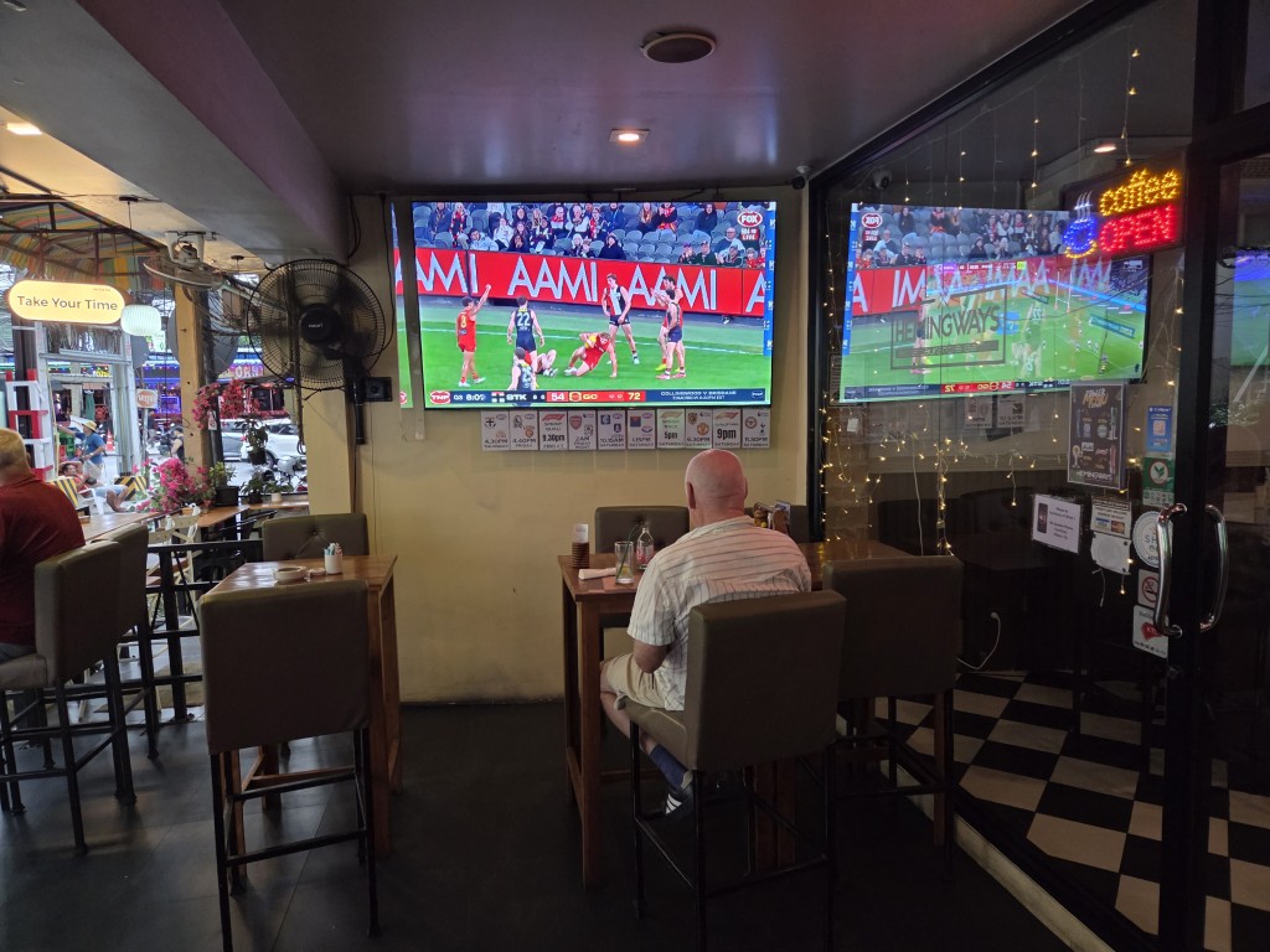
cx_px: 635
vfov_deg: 58.9
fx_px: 844
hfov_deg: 73.9
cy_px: 476
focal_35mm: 23
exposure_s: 1/100
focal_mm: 5.4
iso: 640
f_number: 1.8
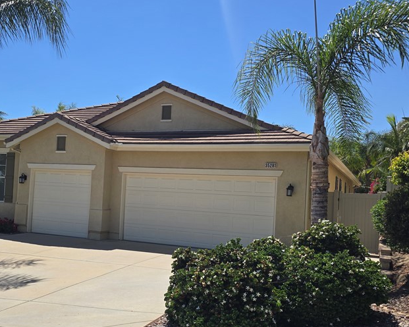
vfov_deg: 40.1
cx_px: 165
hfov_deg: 48.8
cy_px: 186
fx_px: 448
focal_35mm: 37
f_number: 1.7
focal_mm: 6.3
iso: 12
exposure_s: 1/1093
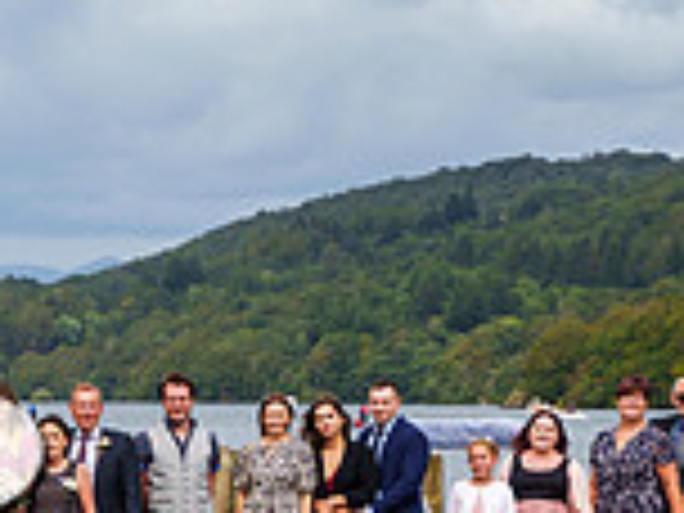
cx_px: -266
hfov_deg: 9.0
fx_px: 4268
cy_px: 484
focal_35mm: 216
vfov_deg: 6.9
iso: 400
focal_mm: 59
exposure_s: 1/8000
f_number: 3.5
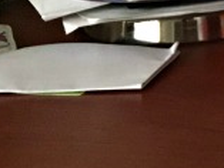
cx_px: 535
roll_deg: +0.4
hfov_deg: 11.2
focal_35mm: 148
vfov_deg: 9.7
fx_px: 958
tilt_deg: -6.8
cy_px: -100
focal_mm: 4.15
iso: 200
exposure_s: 1/20
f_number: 2.2
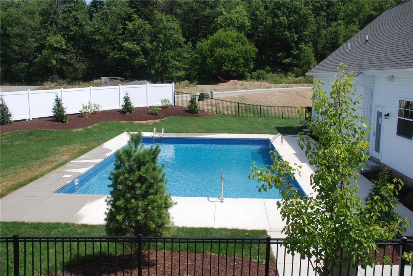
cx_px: 206
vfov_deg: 40.0
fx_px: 379
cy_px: 138
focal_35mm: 33
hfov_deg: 57.2
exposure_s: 1/250
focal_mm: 22
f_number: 8
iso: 100
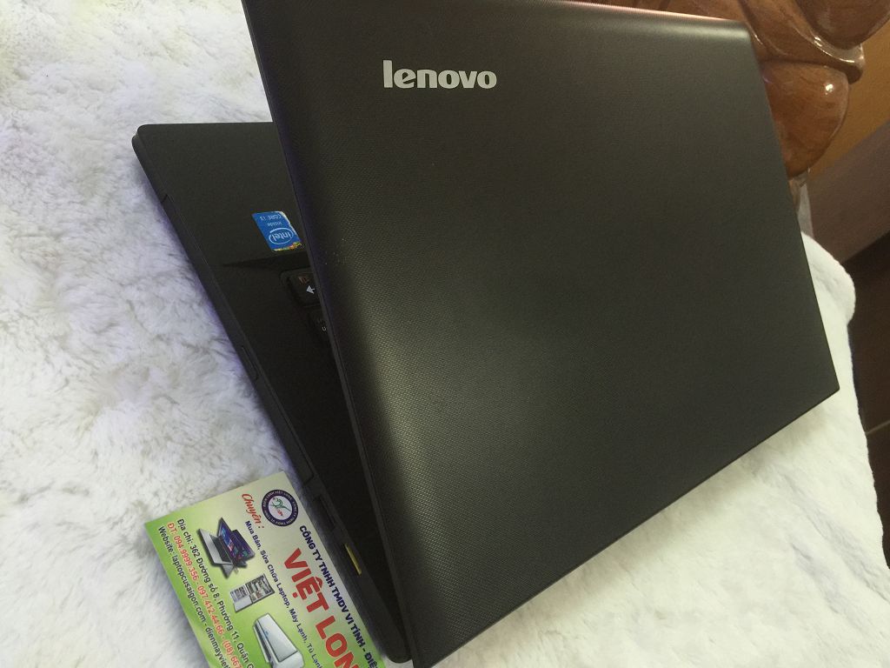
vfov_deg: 48.2
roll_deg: -44.7
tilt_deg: -42.1
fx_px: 746
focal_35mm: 29
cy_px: 334
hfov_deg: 61.7
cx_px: 445
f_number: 2.2
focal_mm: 4.15
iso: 80
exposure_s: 1/17
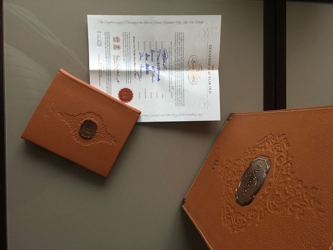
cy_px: 125
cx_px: 166
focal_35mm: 29
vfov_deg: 48.2
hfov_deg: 61.7
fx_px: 279
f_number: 2.2
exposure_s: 1/33
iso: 160
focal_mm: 4.15
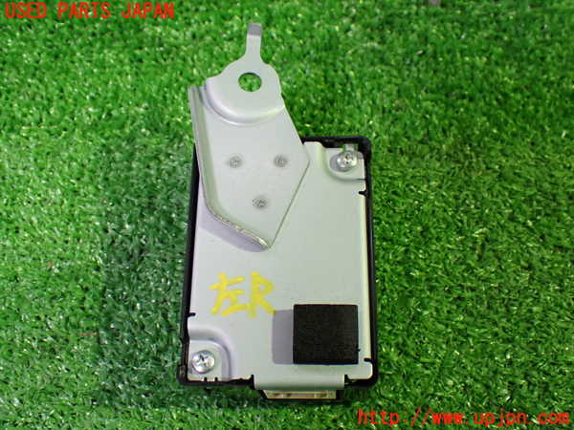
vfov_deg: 35.1
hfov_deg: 45.8
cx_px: 287
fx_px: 680
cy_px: 215
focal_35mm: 41
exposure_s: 1/40
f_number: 2.8
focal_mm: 7.31
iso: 800
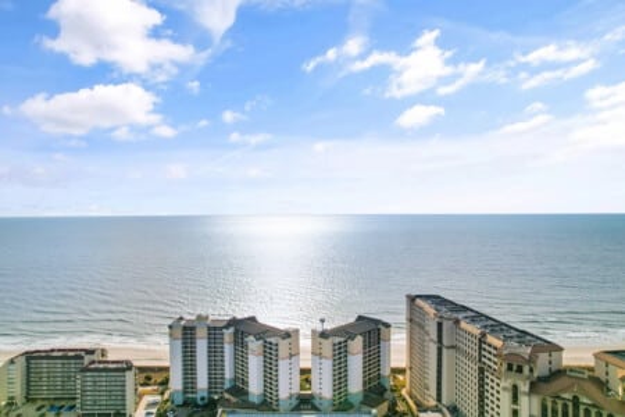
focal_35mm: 22
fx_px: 382
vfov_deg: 57.2
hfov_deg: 78.6
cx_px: 312
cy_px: 208
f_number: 2.8
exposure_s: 1/500
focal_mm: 8.38
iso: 150
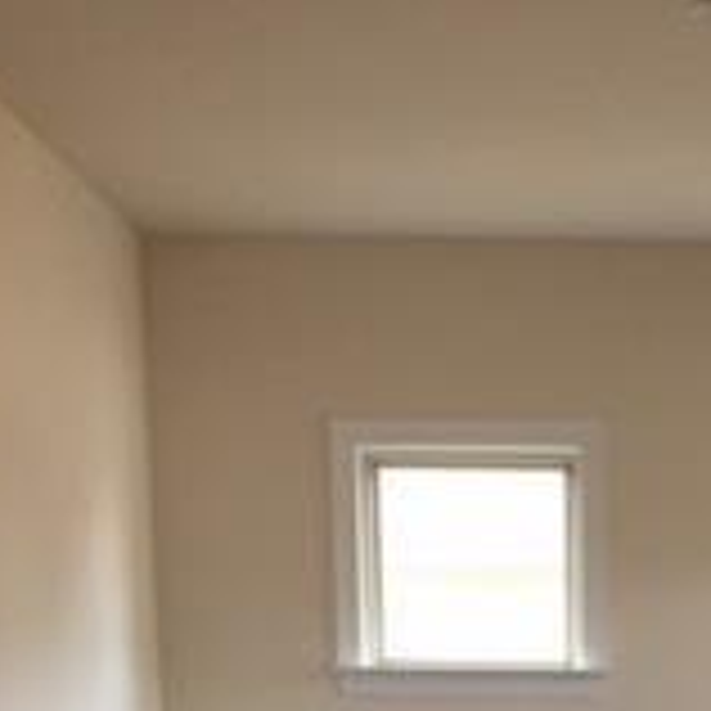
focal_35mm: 78
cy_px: 1040
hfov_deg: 21.5
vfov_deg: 19.6
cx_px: 680
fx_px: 1813
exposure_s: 1/30
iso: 50
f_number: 2.2
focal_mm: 4.15
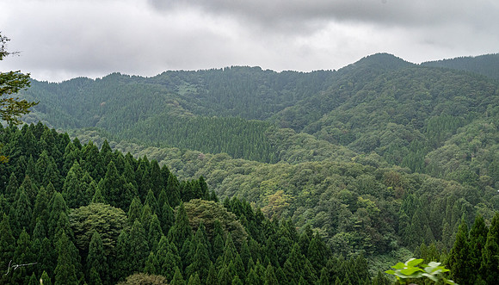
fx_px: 624
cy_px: 102
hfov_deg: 43.5
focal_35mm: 47
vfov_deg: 25.6
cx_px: 274
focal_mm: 41
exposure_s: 1/400
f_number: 8
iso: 900
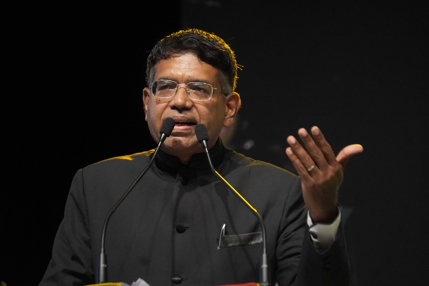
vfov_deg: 4.4
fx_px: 3753
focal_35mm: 315
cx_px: 214
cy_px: 143
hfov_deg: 6.5
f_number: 6.3
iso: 6400
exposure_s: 1/400
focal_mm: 210
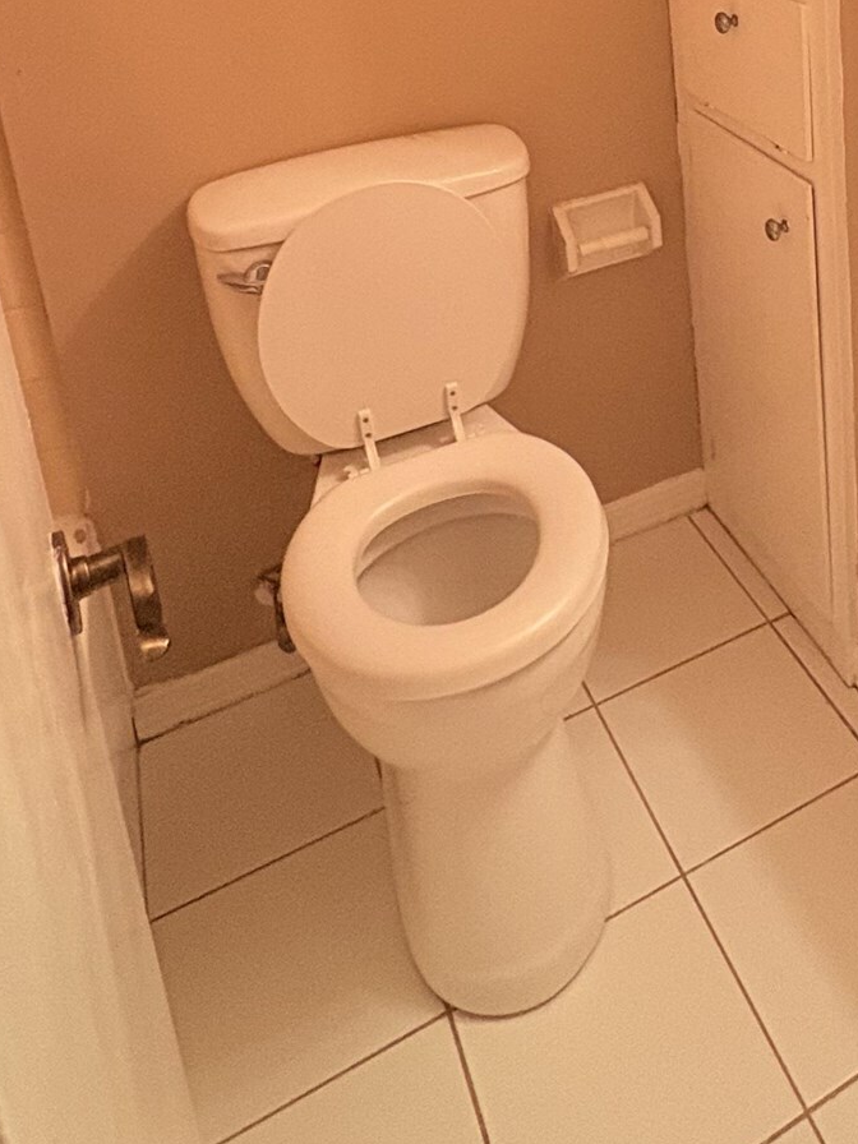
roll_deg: +2.8
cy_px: -8
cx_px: 761
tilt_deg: -15.0
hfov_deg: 37.3
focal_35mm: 36
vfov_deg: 43.7
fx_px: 1190
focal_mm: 2.22
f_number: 2.2
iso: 320
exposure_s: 1/60
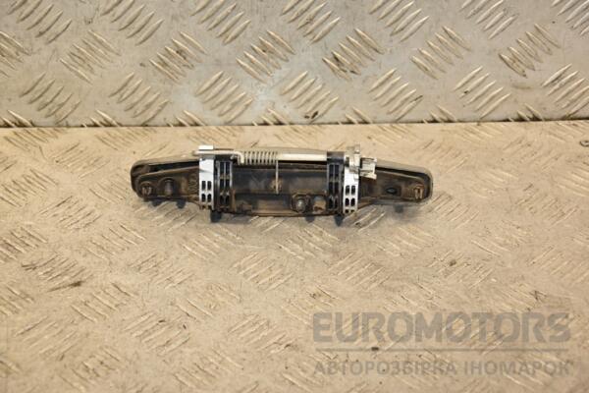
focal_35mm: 93
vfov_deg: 14.7
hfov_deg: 21.9
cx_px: 294
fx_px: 1521
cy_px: 196
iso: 800
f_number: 5.3
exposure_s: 1/160
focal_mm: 62
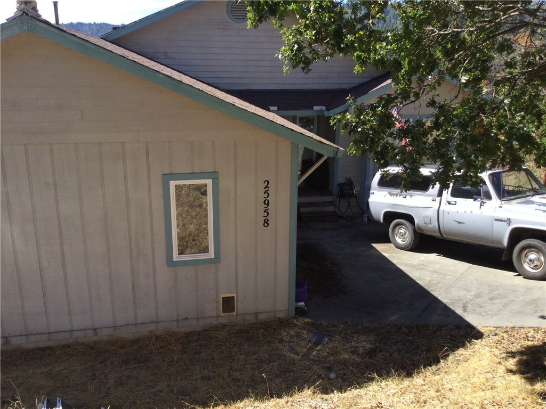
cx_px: 273
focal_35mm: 31
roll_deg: -1.5
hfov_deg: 58.4
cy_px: 204
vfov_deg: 45.4
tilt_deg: -21.7
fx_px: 489
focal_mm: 3.3
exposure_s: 1/460
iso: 25
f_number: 2.4
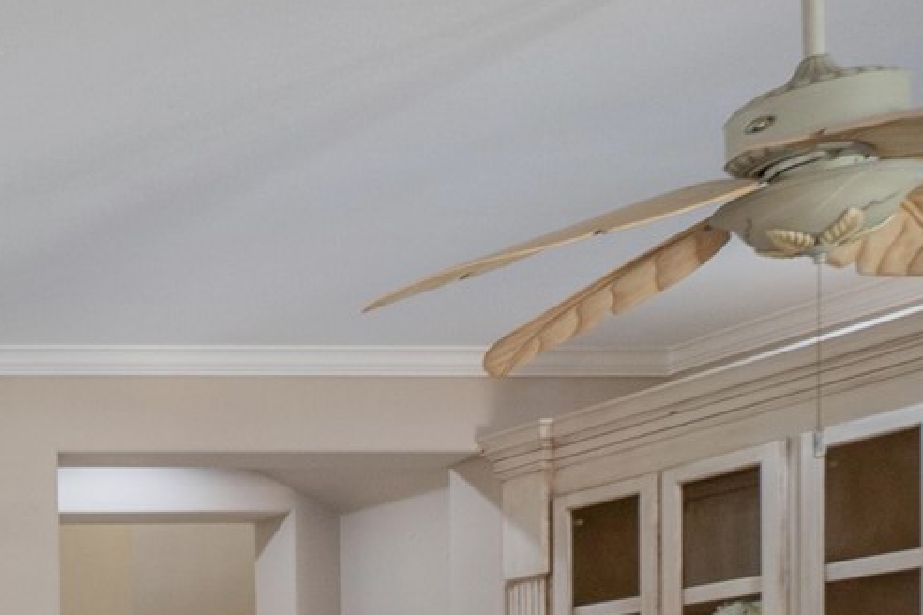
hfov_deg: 20.0
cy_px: 870
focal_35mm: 53
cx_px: -886
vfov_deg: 22.0
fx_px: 1359
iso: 500
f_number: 9
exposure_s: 1/13
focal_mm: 12
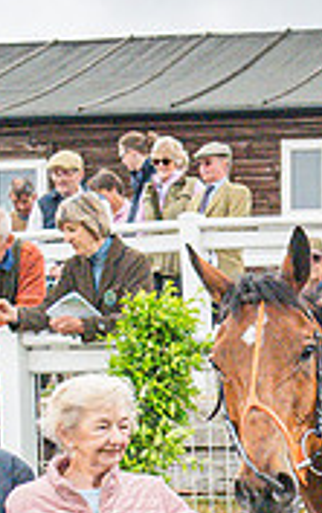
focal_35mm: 120
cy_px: 562
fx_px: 1681
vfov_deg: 16.8
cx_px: 568
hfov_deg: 10.3
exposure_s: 1/5000
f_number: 4
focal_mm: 24
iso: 800
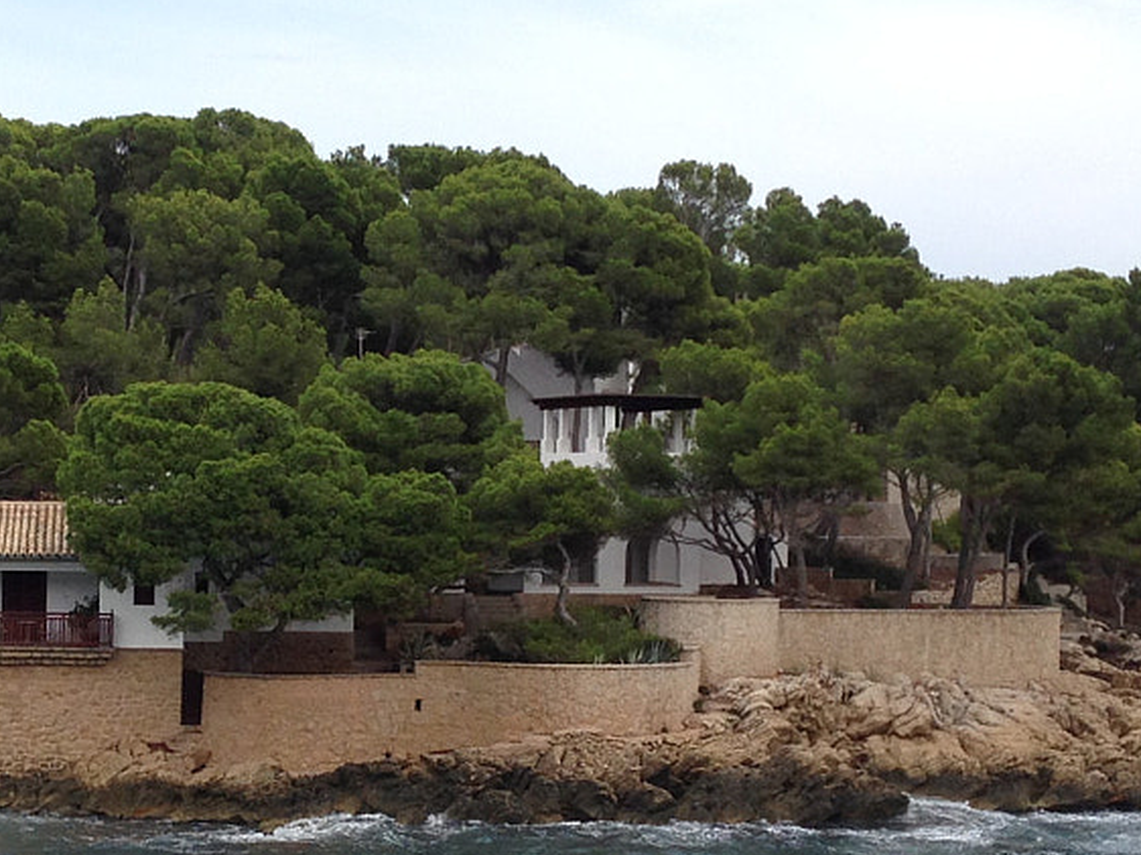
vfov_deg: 15.7
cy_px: 577
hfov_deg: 20.7
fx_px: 3097
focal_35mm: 94
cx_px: 317
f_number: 2.4
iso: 50
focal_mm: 4.12
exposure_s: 1/834
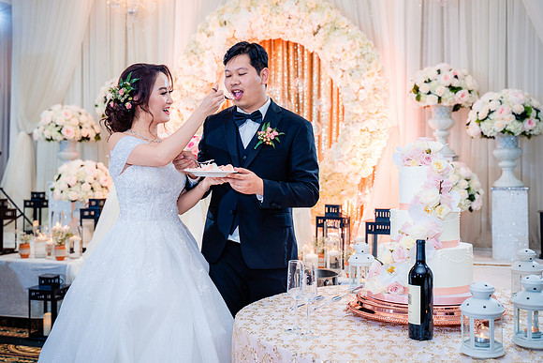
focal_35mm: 49
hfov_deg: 40.7
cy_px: 177
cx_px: 258
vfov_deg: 27.8
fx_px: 732
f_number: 3.5
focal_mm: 44
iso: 800
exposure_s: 1/160
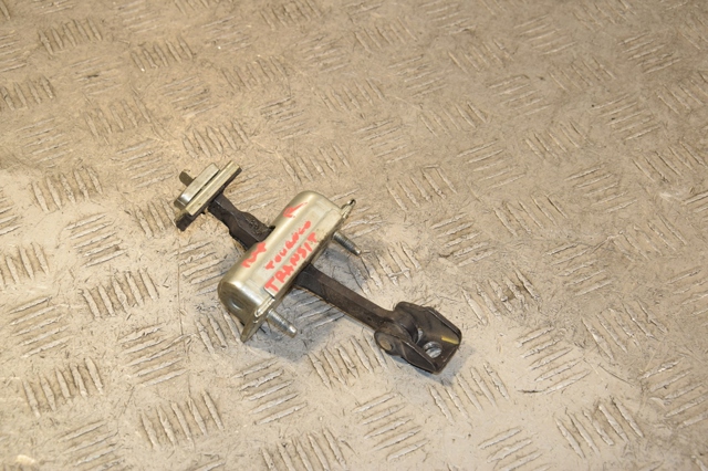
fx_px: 1327
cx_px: 354
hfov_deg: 29.9
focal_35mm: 68
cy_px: 236
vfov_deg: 20.1
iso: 800
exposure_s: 1/200
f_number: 7.1
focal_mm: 45
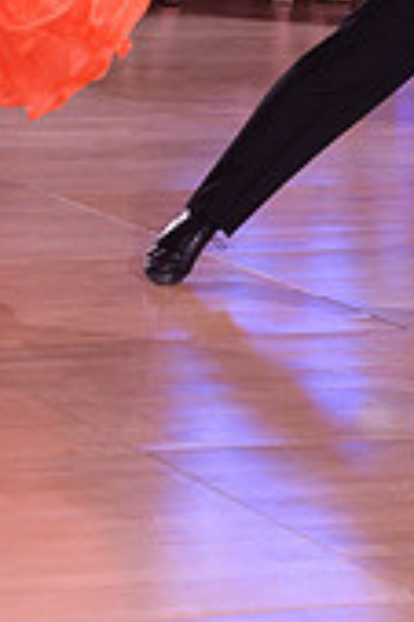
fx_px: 3647
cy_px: -150
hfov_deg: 6.5
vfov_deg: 9.6
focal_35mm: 211
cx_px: 163
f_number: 5.6
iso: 2000
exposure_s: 1/250
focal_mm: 62
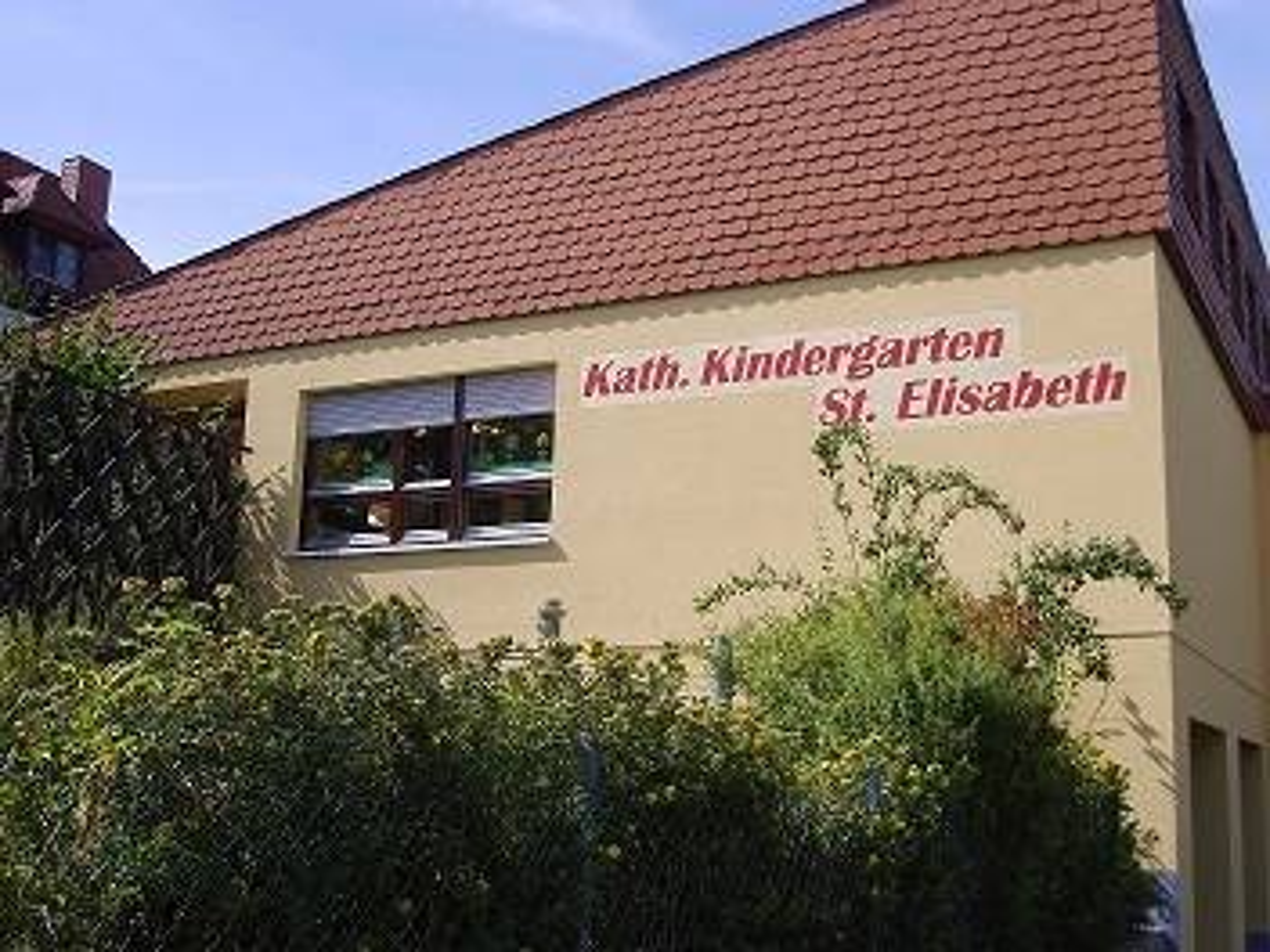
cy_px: 476
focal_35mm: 43
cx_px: 635
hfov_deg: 43.9
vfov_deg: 33.6
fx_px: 1578
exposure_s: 1/1000
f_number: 3
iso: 50
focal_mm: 7.2
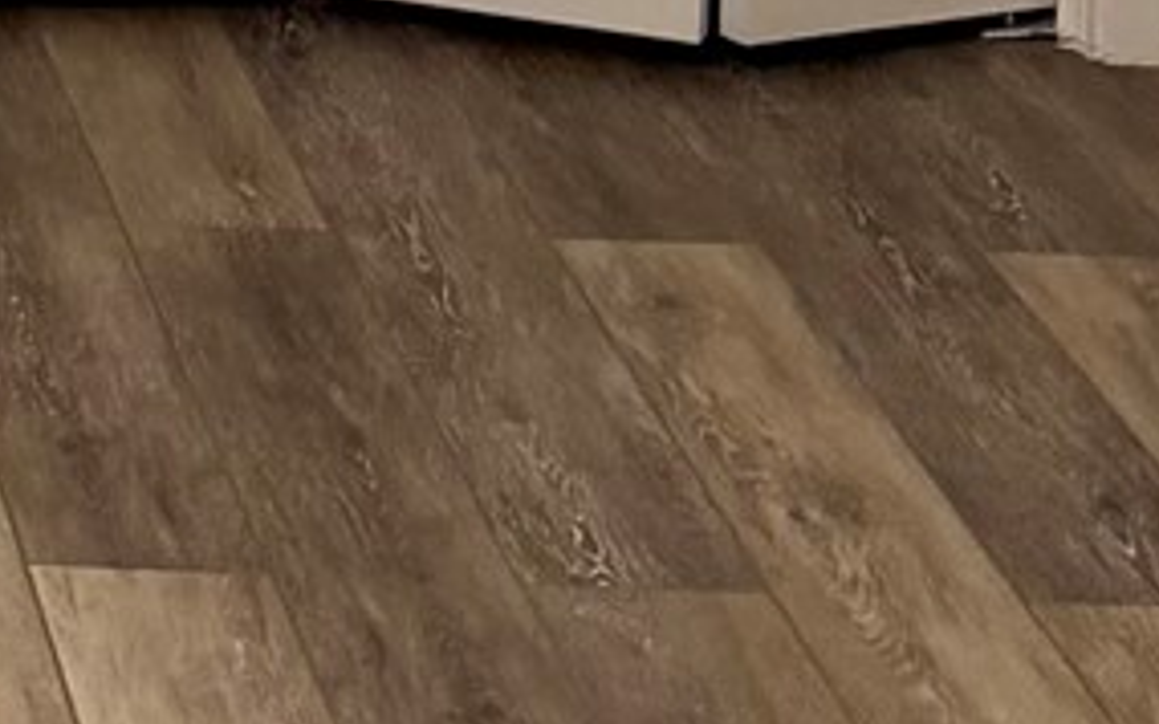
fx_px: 5779
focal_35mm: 183
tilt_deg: -8.6
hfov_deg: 10.3
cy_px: -887
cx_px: -1354
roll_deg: +0.7
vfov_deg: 6.8
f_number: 1.78
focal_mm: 6.76
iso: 200
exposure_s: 1/60
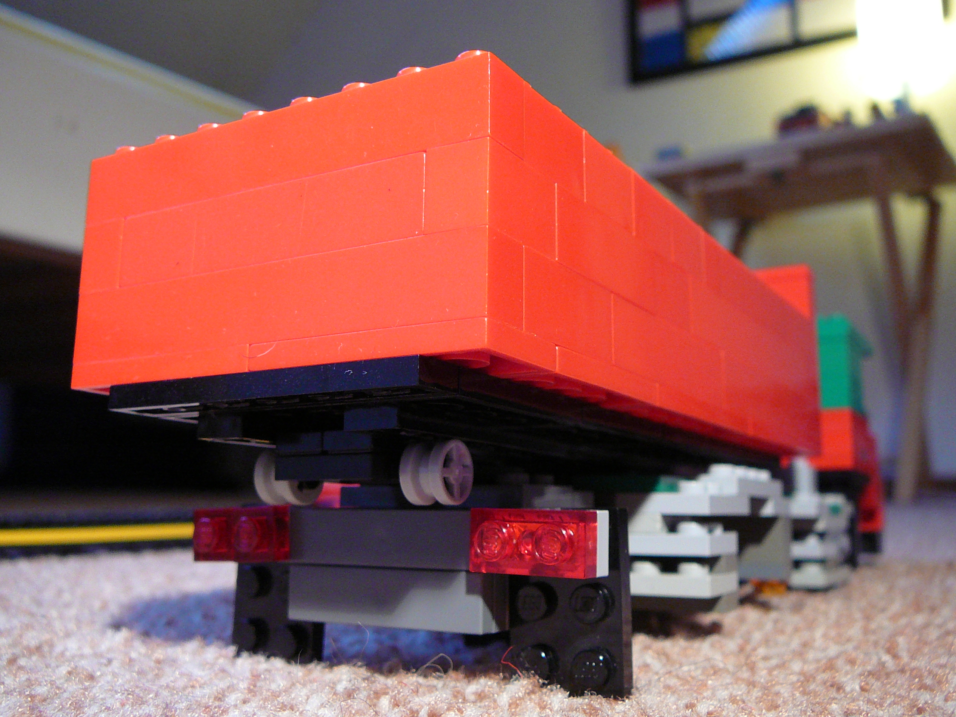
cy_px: 358
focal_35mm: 35
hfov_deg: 52.6
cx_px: 478
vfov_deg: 40.7
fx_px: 967
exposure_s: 1/10
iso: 200
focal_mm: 5.2
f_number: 2.8
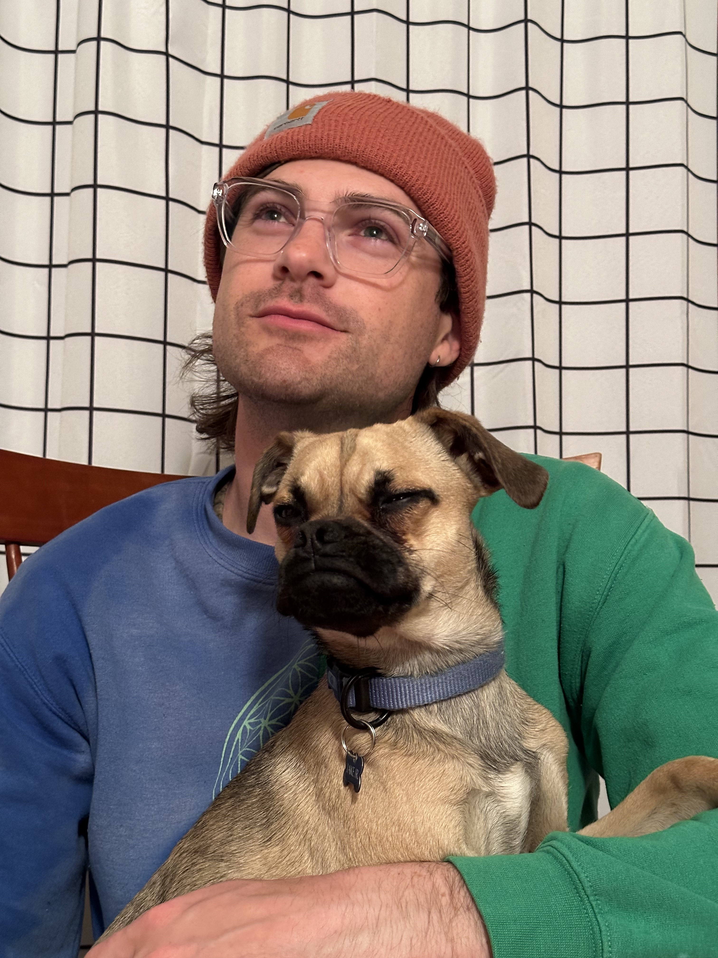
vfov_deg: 39.7
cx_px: 359
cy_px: 479
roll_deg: -2.5
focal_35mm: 48
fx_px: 1327
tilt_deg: -0.2
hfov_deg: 30.3
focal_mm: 6.86
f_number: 1.78
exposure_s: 1/30
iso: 640
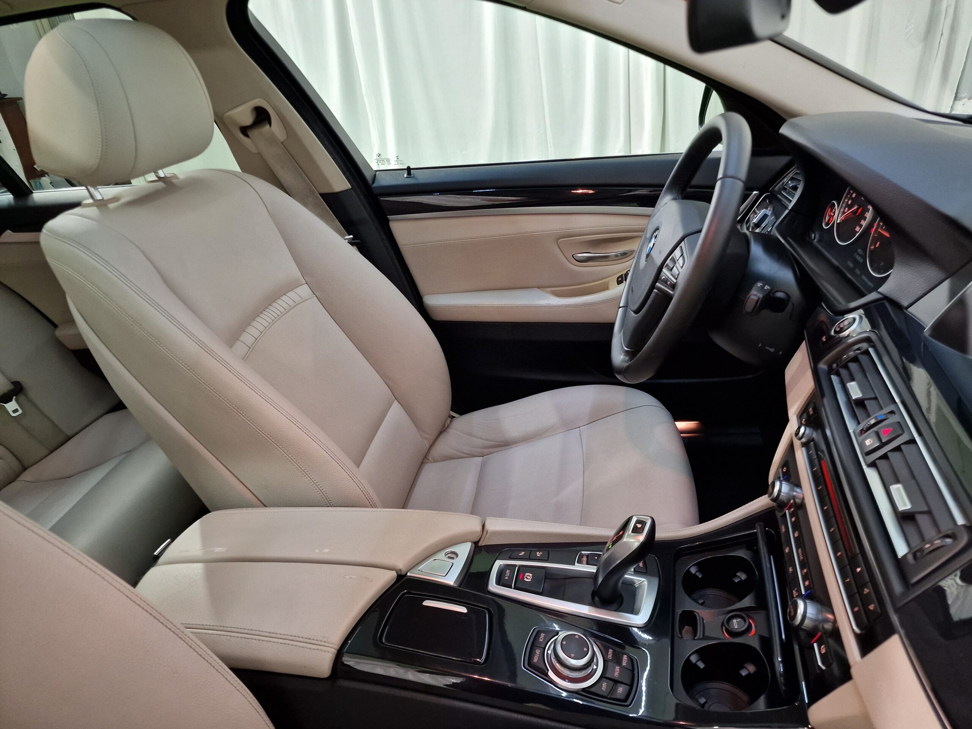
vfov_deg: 58.9
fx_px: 646
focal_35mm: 23
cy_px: 364
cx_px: 486
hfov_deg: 73.9
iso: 250
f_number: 1.8
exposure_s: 1/50
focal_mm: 6.4
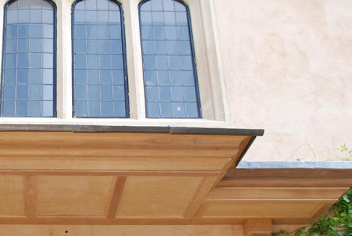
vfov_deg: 20.5
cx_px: 52
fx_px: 646
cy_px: 179
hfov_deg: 29.5
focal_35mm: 66
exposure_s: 1/125
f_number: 5.6
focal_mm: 22
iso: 110
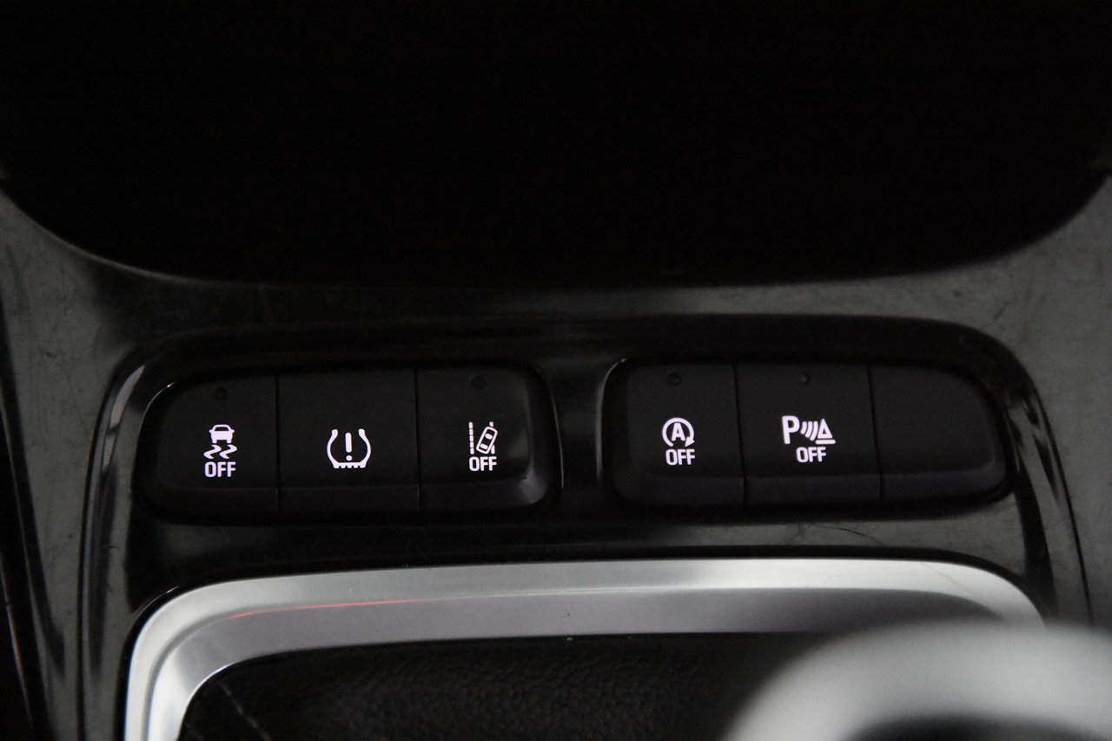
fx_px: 3243
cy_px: 370
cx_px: 556
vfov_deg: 13.0
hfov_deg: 19.5
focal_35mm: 105
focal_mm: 70
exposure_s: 1/125
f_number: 4
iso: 12800
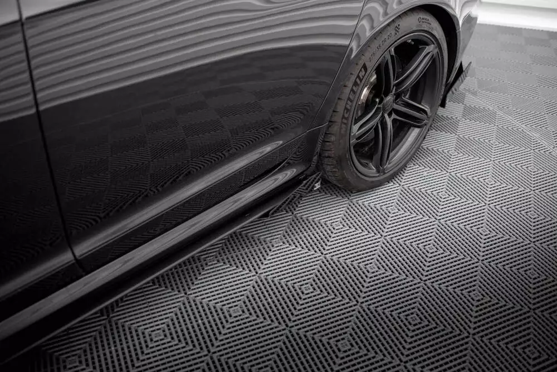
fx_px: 542
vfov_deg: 37.9
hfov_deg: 54.4
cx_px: 278
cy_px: 186
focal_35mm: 35
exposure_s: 1/100
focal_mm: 35
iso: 500
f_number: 2.5
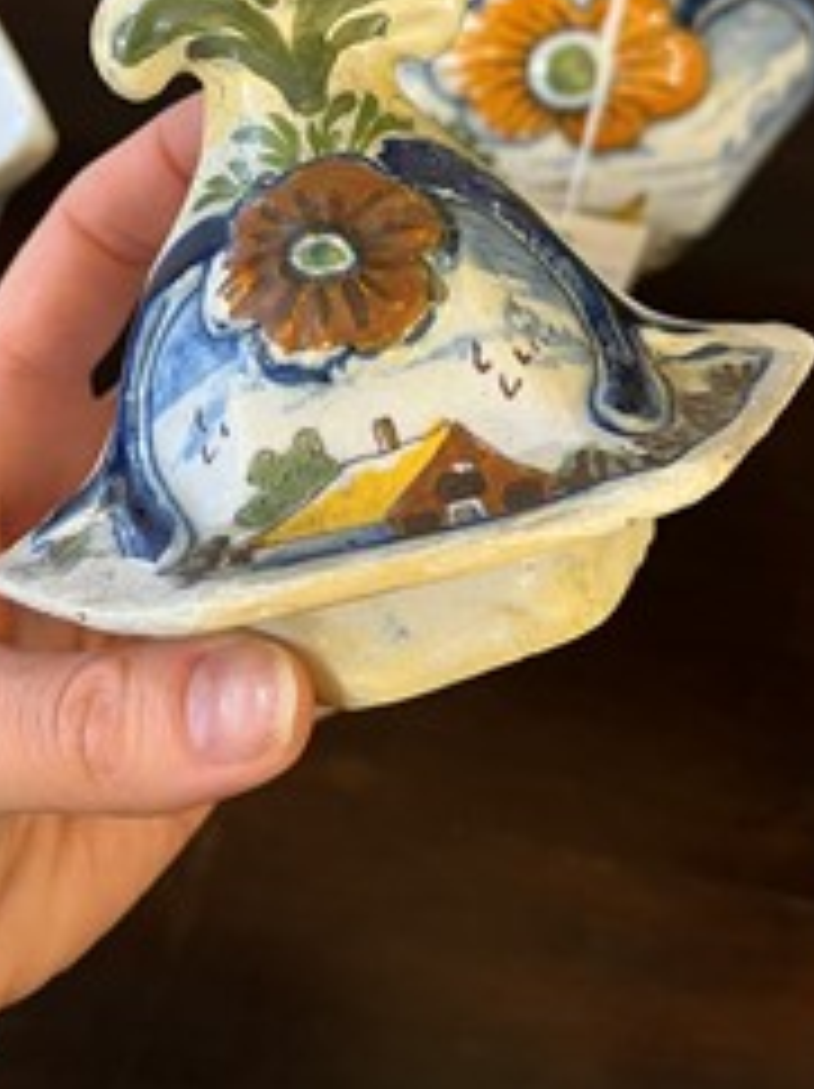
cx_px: 324
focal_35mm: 43
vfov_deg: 41.7
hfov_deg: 33.4
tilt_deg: -50.9
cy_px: 194
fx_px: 1351
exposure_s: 1/50
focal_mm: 5.1
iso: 160
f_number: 1.6
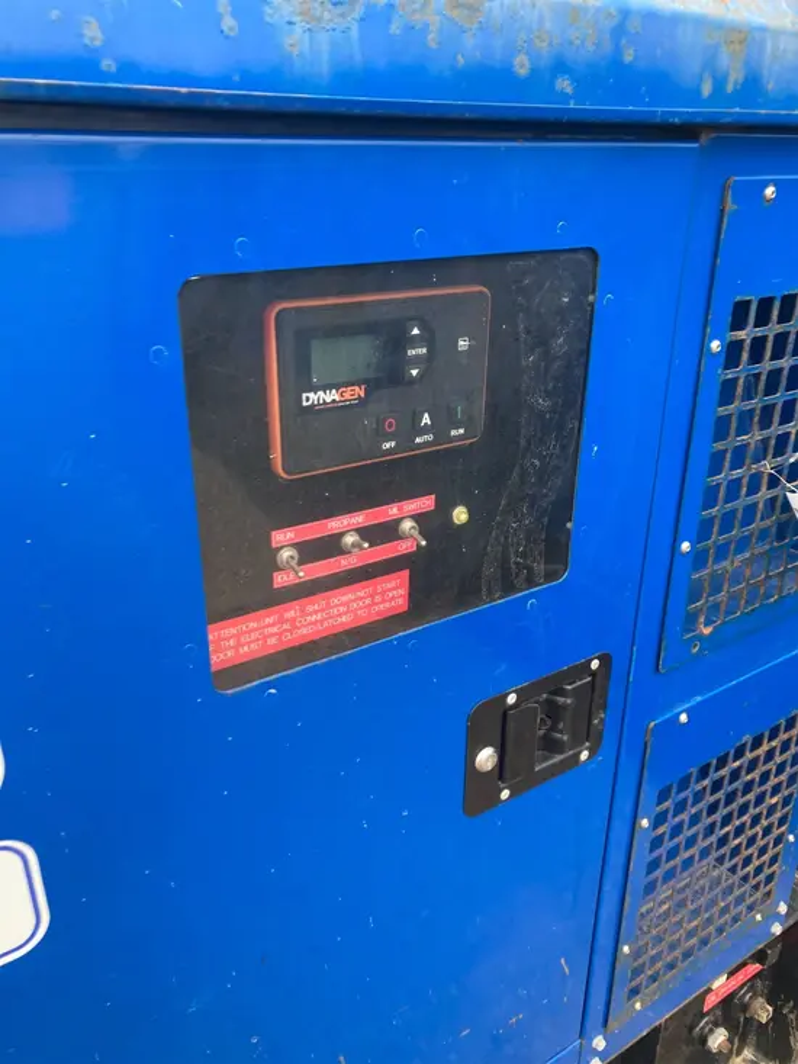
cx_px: 399
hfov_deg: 49.8
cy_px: 532
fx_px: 860
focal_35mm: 28
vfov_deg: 63.4
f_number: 1.8
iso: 20
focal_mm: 3.99
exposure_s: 1/186
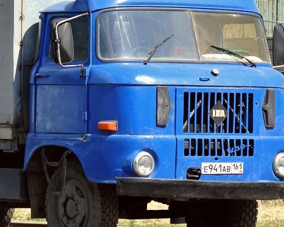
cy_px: 40
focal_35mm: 333
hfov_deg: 5.8
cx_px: 4
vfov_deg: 4.6
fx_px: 2797
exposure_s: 1/400
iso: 100
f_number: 4.5
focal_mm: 51.2
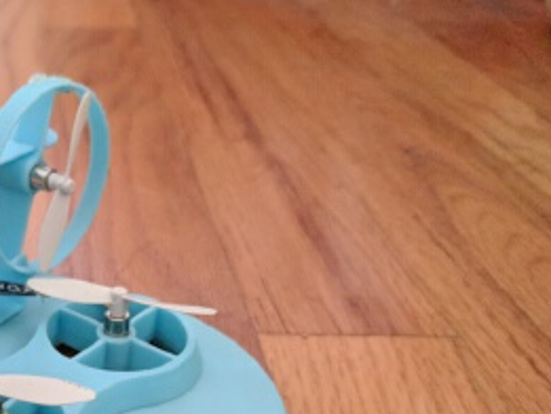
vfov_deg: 26.5
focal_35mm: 53
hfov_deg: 33.4
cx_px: 12
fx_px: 844
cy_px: 384
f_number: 2
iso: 1426
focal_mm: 4.67
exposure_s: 1/15
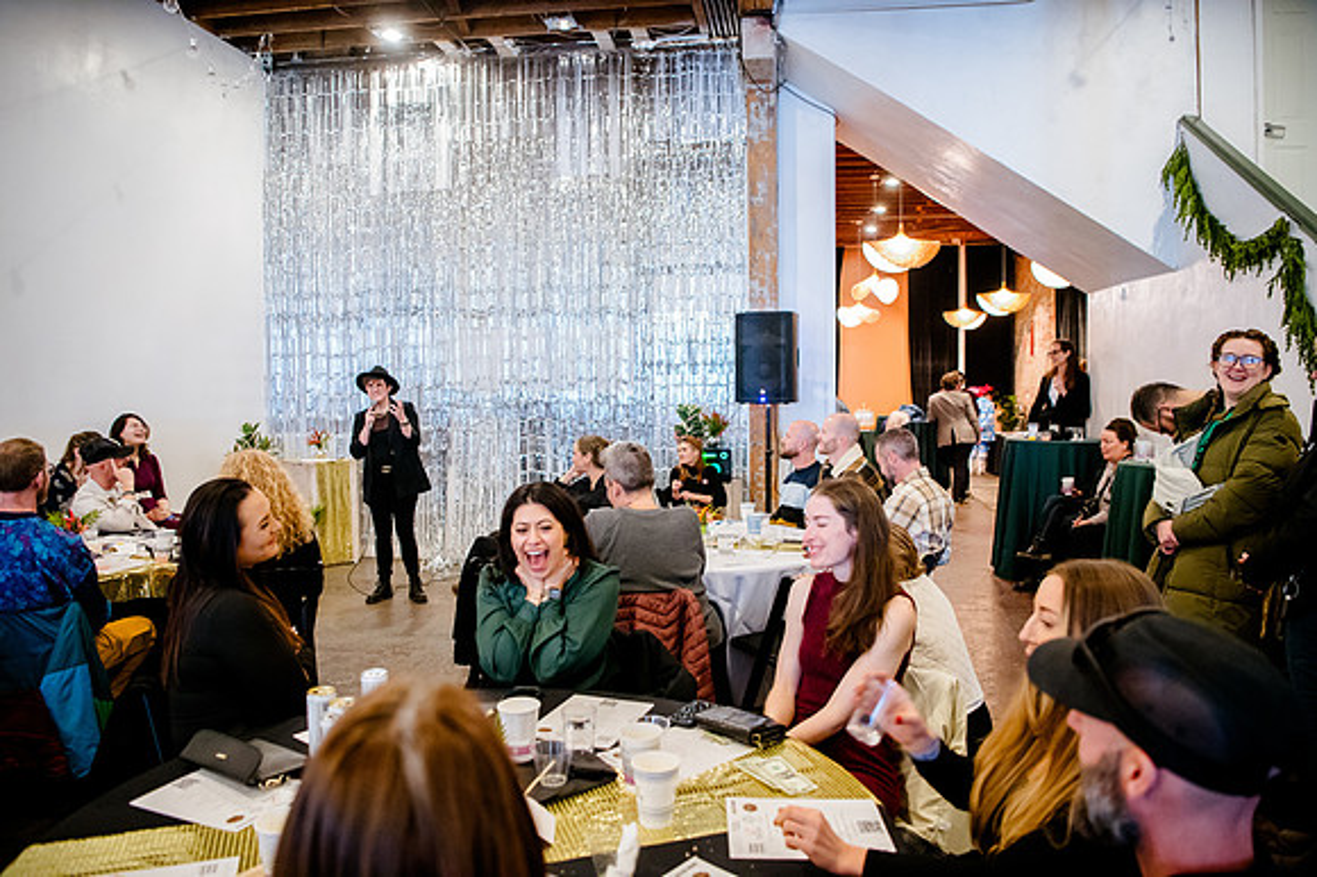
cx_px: 658
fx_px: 877
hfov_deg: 73.8
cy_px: 438
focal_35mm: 24
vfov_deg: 53.1
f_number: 2.8
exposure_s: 1/60
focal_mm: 24
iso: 5000
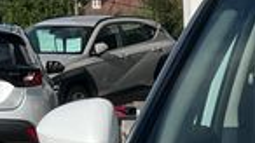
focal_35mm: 199
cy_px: 413
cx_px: 433
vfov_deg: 5.7
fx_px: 1345
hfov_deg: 10.3
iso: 50
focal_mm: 5.1
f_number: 1.6
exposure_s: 1/7353
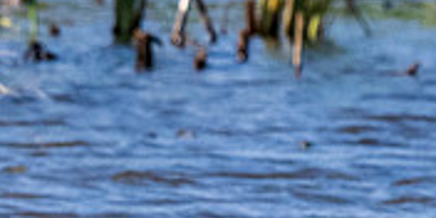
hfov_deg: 0.6
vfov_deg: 0.3
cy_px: 487
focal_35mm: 3657
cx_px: 455
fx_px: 41198
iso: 1100
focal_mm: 460
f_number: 10
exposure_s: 1/1600
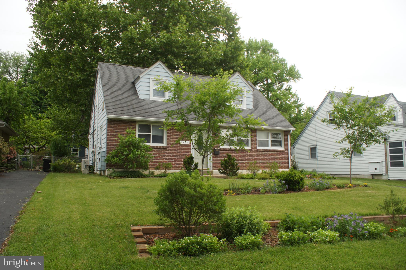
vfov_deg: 47.9
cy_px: 135
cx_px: 203
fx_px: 304
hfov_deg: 67.4
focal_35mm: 27
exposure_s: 1/40
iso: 100
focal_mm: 18
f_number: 4.5
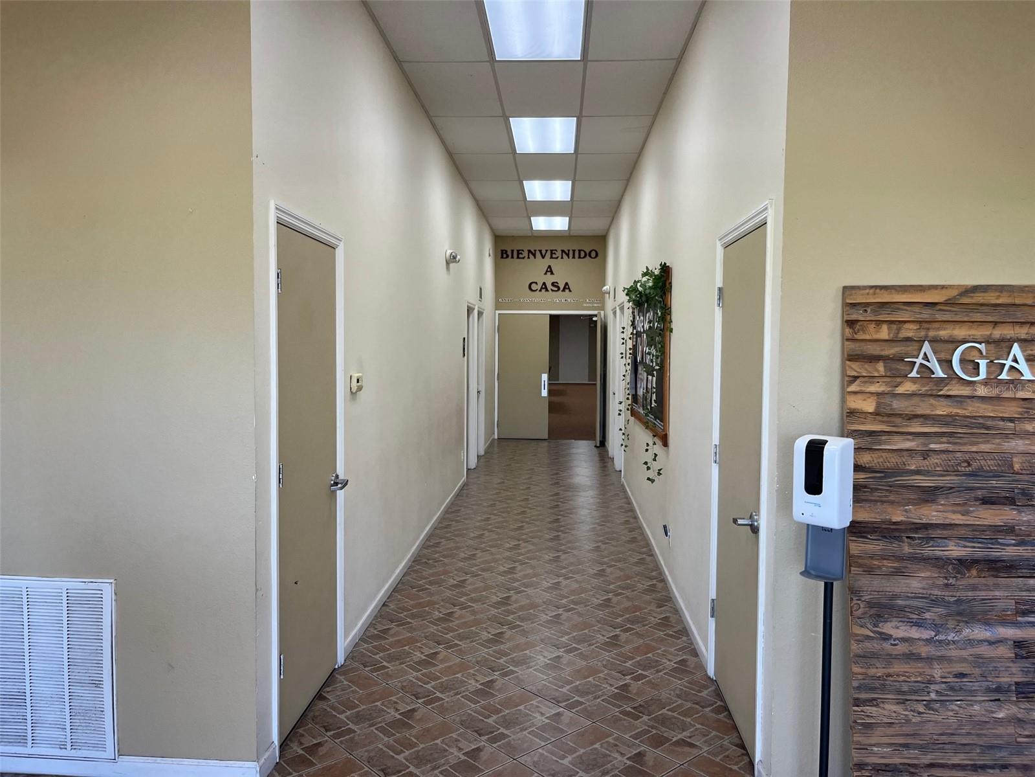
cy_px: 388
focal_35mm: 26
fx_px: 777
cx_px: 518
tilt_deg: -2.8
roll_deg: -0.3
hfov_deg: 67.3
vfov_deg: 53.1
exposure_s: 1/120
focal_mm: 5.1
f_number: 1.6
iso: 64
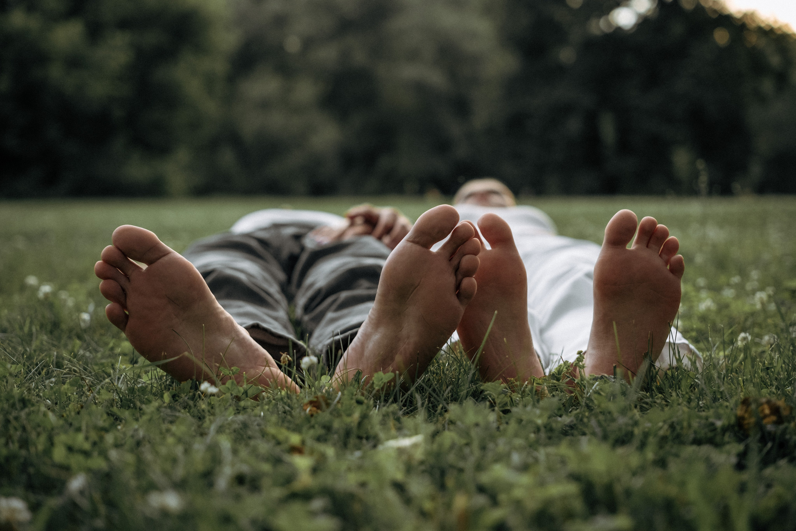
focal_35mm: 51
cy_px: 266
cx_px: 398
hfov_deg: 38.8
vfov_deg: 26.5
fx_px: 1129
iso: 1250
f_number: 2
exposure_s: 1/1600
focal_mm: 33
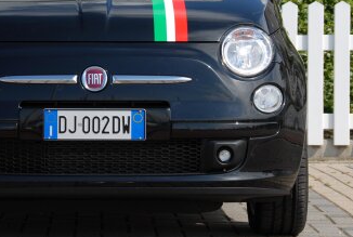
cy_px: 41
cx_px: 95
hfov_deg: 11.8
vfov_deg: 7.9
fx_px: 1710
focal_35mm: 174
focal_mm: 60
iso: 100
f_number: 7.1
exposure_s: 1/250
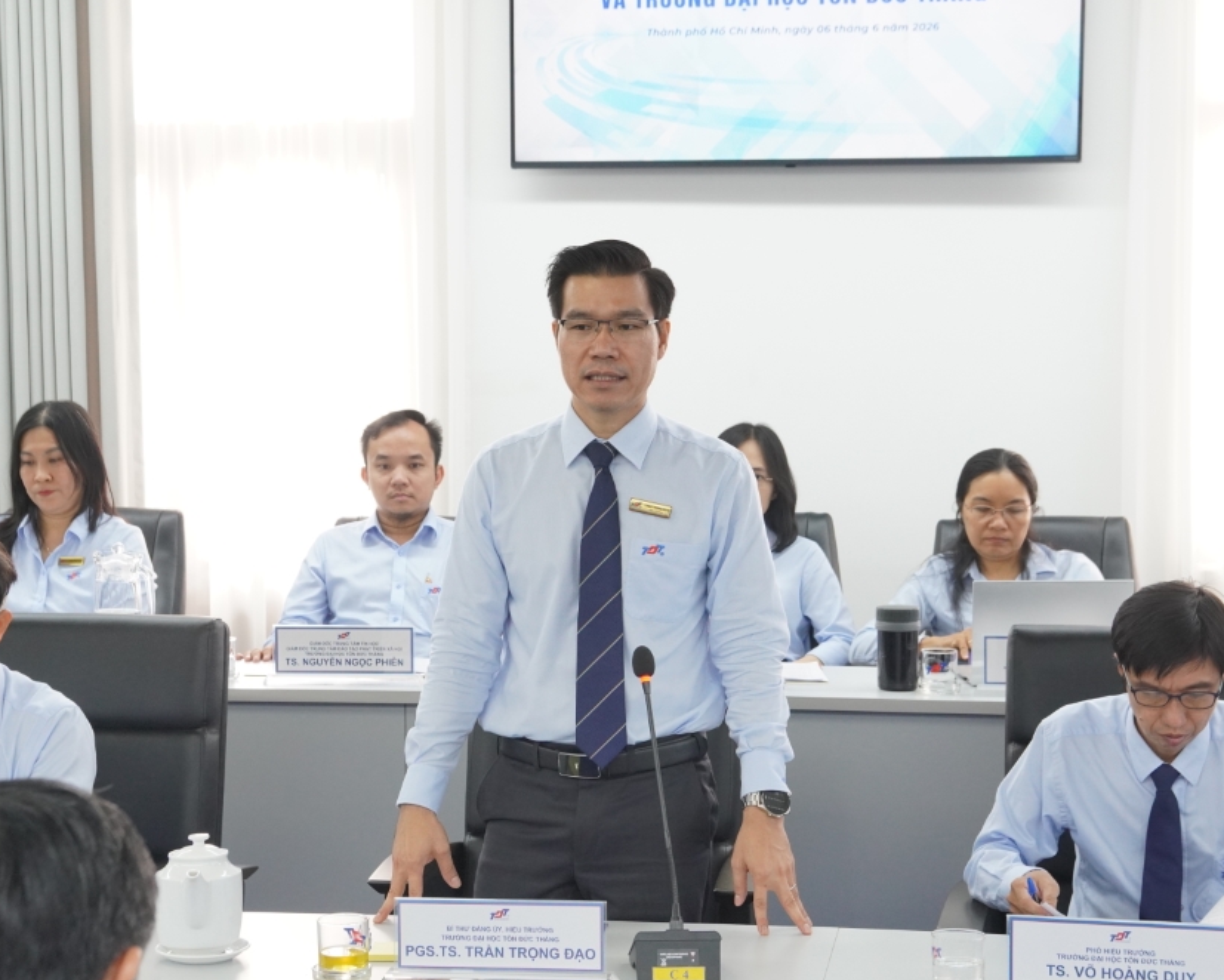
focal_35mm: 77
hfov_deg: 24.9
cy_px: 491
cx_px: 564
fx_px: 2774
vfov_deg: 20.0
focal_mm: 45
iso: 1600
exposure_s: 1/100
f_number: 5.6
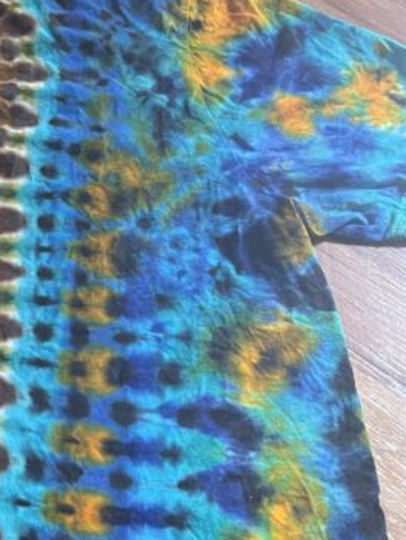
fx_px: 1187
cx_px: -113
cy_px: 279
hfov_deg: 18.2
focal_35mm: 76
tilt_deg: -60.2
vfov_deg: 25.6
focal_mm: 5.7
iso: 160
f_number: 1.5
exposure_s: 1/60
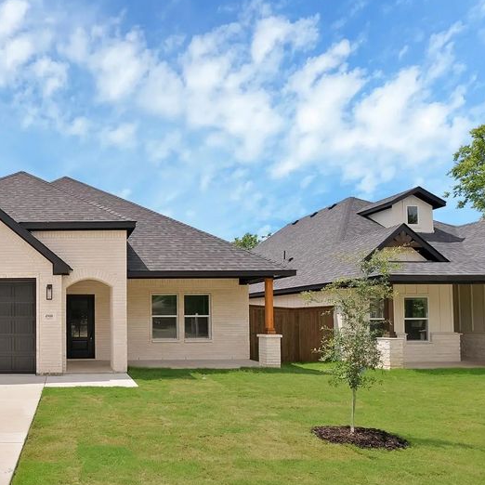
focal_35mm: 20
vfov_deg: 73.4
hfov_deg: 65.3
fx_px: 317
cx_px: 72
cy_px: 308
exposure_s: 1/500
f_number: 9
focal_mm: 12
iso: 640
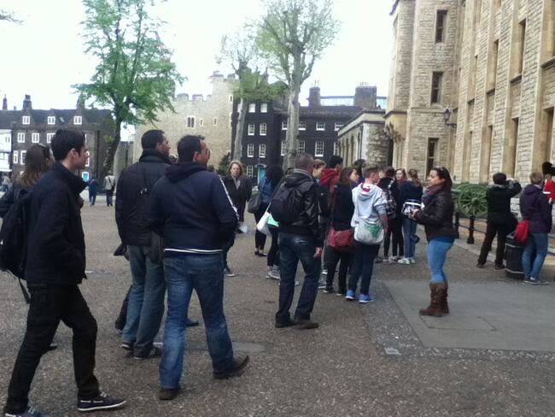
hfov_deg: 56.8
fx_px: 513
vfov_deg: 44.2
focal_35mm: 32
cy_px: 208
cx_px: 278
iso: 80
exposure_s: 1/321
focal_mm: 3.85
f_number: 2.4
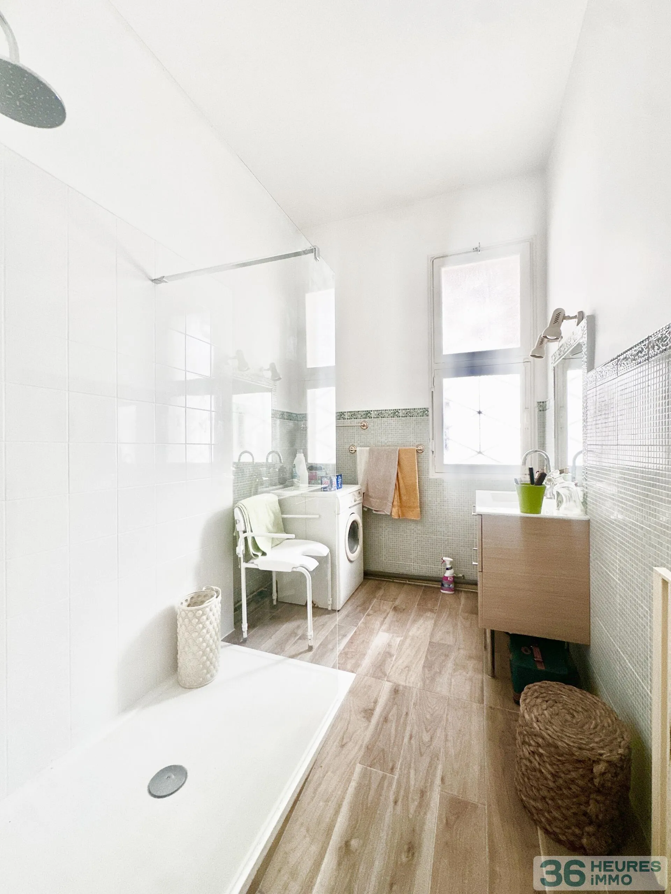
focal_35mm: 14
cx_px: 336
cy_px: 447
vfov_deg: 102.1
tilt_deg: -0.1
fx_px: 362
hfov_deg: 85.7
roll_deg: +0.3
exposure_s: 1/99
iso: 250
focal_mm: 2.22
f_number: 2.2
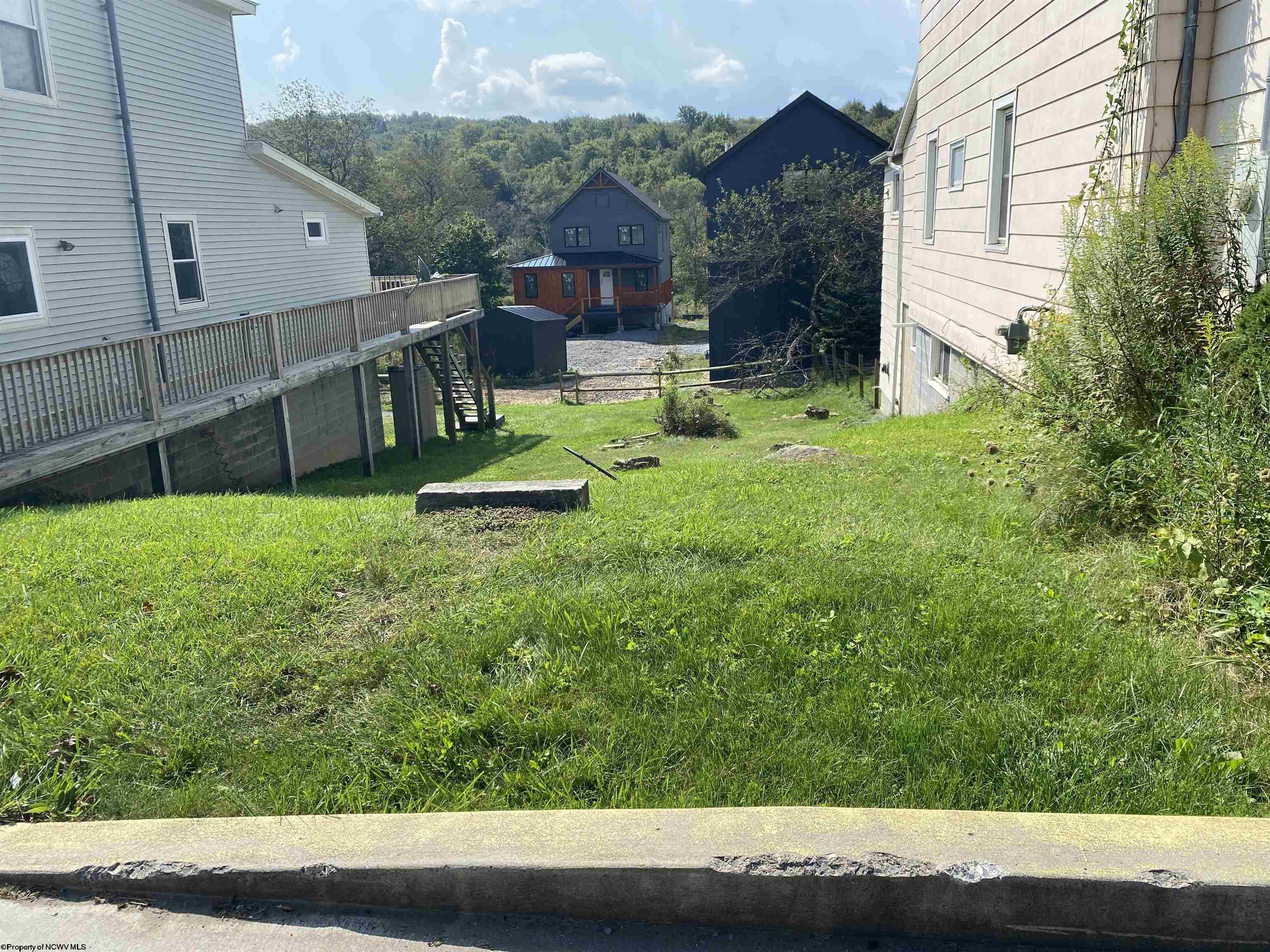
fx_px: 954
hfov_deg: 67.3
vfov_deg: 53.1
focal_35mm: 26
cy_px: 476
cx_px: 635
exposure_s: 1/2571
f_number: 1.8
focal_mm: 4.25
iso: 32
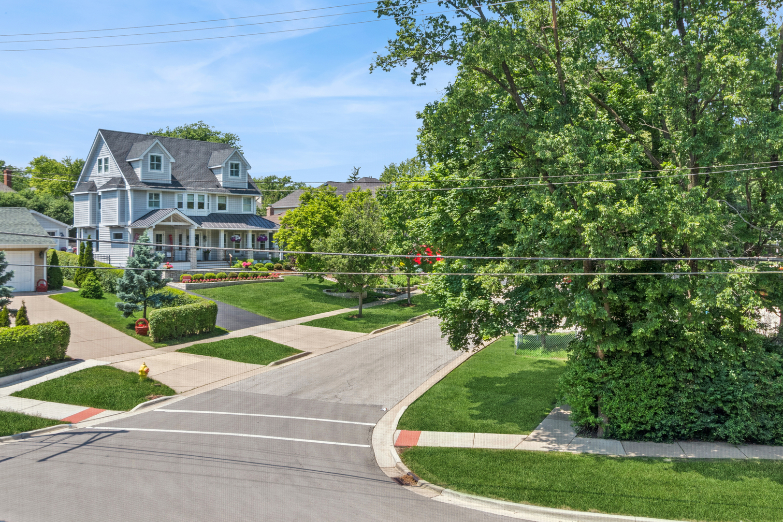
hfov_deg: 61.9
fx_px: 652
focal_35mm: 30
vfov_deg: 43.6
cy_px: 261
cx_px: 392
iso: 250
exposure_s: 1/320
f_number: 8
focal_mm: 20
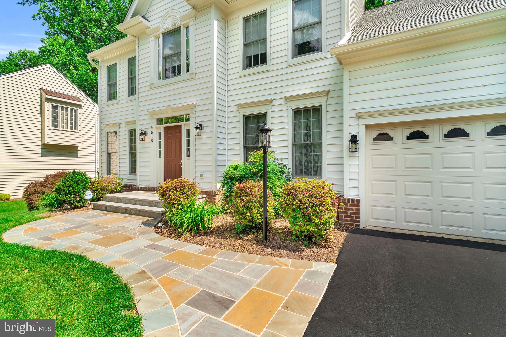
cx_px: 253
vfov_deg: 70.4
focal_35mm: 17
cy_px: 168
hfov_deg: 93.3
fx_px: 239
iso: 400
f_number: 8
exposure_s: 1/320
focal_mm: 17
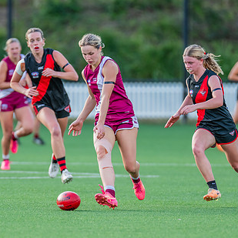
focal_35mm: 605
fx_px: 4706
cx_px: 107
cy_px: 125
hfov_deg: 2.9
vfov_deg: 2.9
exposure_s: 1/800
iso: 900
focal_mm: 360
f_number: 4
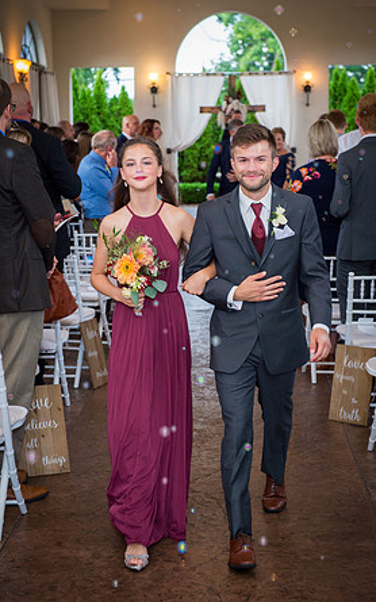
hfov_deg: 18.1
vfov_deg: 28.6
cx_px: 201
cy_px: 302
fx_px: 1181
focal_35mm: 72
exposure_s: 1/90
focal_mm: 70
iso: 800
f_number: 4
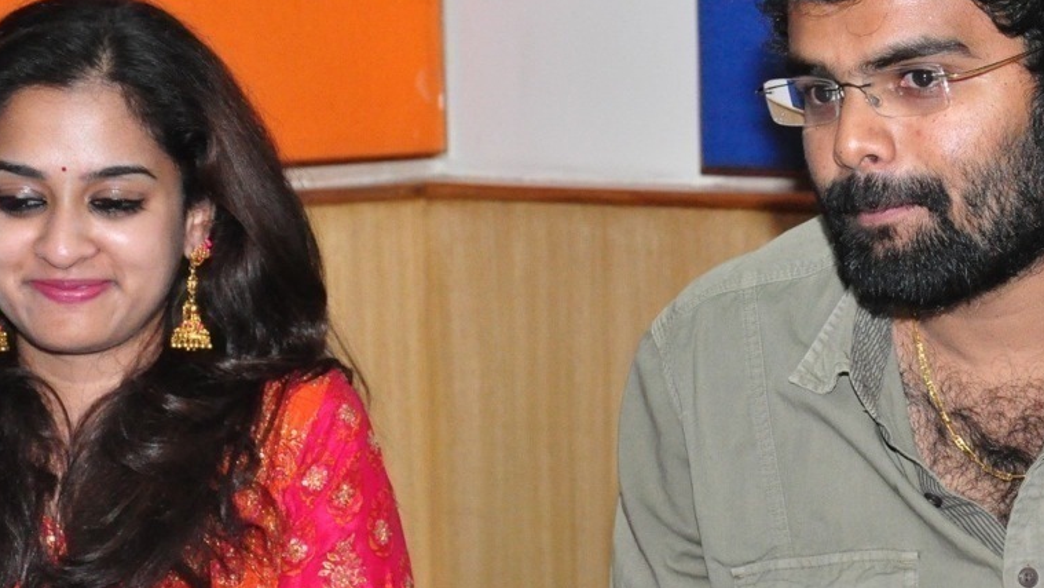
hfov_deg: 16.6
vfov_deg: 9.4
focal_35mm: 129
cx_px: 601
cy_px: 283
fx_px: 3571
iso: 3200
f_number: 5
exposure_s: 1/125
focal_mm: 52
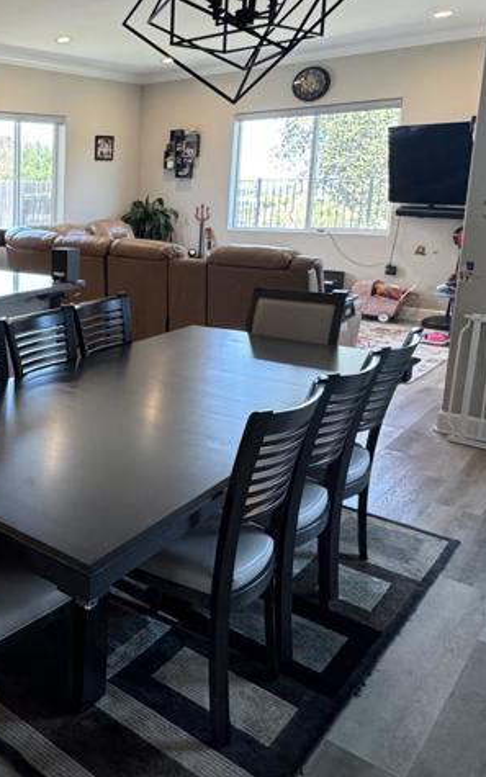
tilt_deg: -10.5
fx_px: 678
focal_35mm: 32
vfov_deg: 59.1
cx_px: -100
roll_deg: +1.2
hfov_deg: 32.5
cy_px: 306
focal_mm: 2.22
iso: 320
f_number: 2.2
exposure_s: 1/120
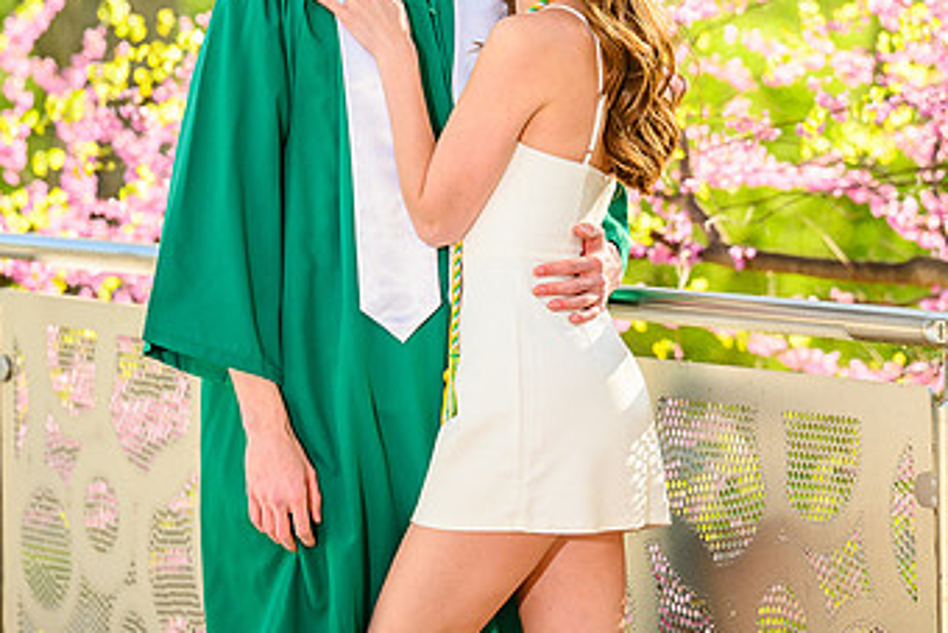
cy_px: 104
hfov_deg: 8.7
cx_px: 415
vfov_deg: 5.8
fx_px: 6243
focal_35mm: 237
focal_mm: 125
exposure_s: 1/250
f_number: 3.5
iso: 100
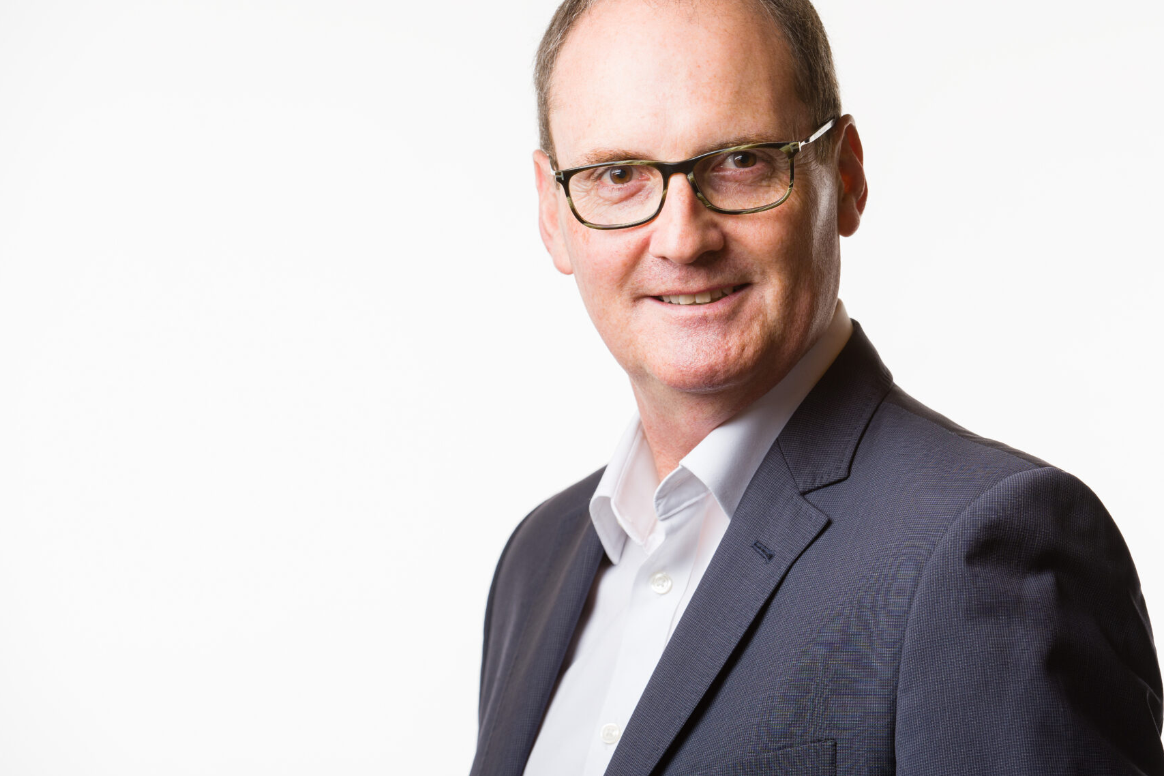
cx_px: 680
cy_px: 367
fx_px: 6401
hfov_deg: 10.4
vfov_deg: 6.9
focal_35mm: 198
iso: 140
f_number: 8
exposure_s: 1/180
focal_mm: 165
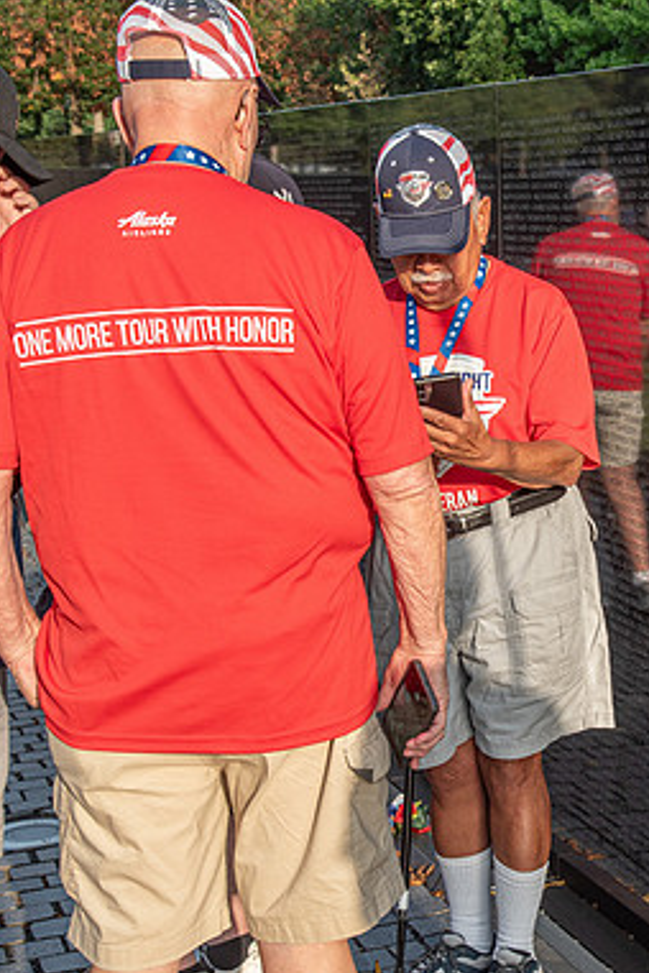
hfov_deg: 18.4
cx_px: 557
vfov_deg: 27.7
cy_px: 484
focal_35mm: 73
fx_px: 1974
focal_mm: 48
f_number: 9
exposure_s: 1/320
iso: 250
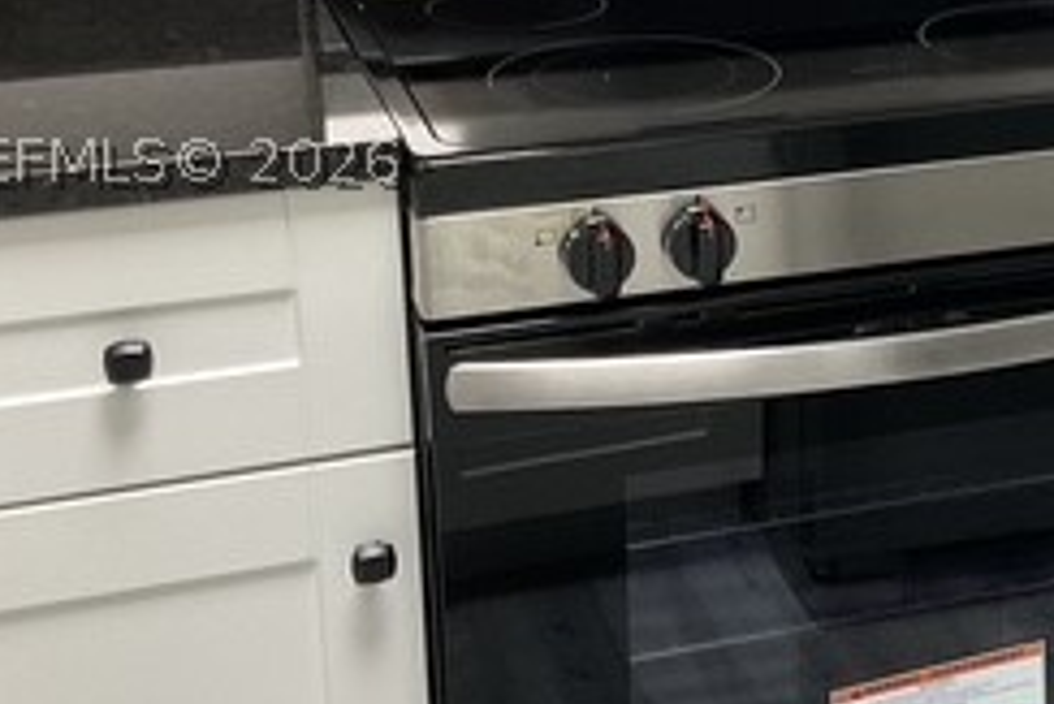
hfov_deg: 25.0
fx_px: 2314
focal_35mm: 79
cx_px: 920
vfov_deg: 17.2
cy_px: 160
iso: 100
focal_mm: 3
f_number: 1.8
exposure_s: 1/60
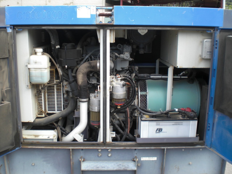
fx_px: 255
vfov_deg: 37.7
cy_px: 87
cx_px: 116
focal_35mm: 38
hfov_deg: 49.0
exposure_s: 1/160
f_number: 3.1
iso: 64
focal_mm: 6.3
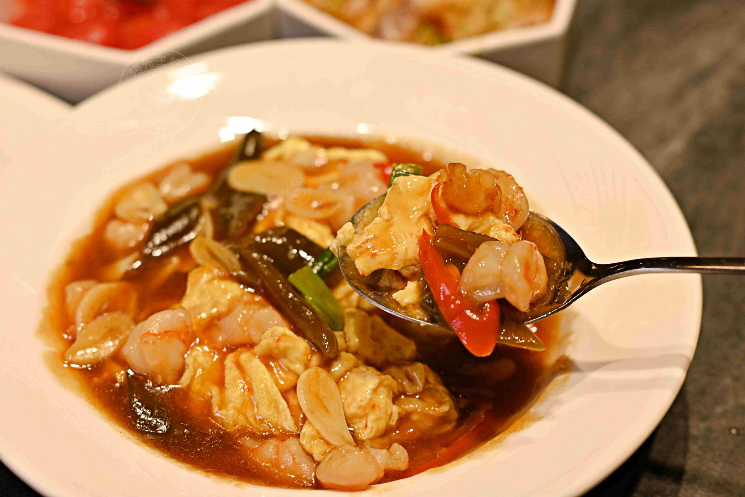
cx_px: 372
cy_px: 248
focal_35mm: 75
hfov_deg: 27.0
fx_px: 1552
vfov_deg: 18.2
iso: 100
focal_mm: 50
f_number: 2.8
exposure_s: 1/200
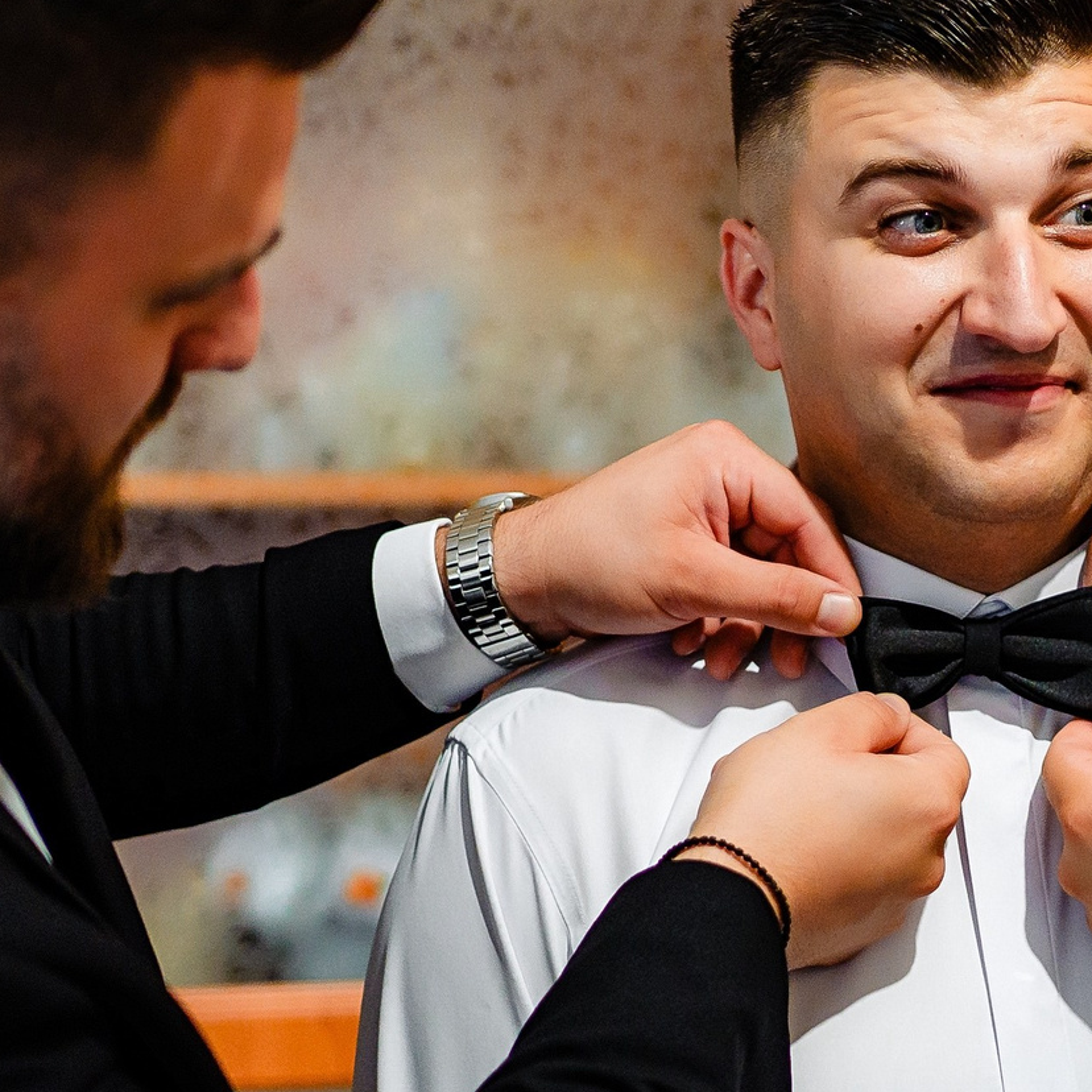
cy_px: 630
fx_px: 3284
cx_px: 907
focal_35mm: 92
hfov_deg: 18.7
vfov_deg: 18.9
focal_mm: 35
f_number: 1.8
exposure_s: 1/250
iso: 1250
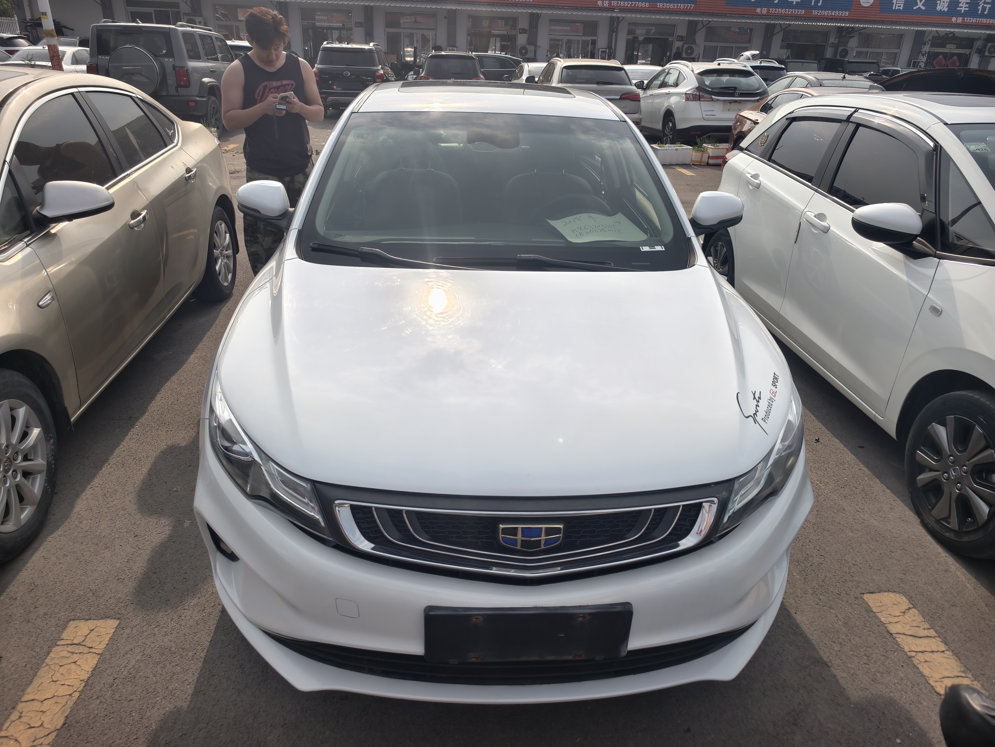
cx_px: 498
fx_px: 661
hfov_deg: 73.9
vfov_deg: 58.9
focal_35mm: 23
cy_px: 374
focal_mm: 5.6
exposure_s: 1/2976
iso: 72
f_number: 1.57
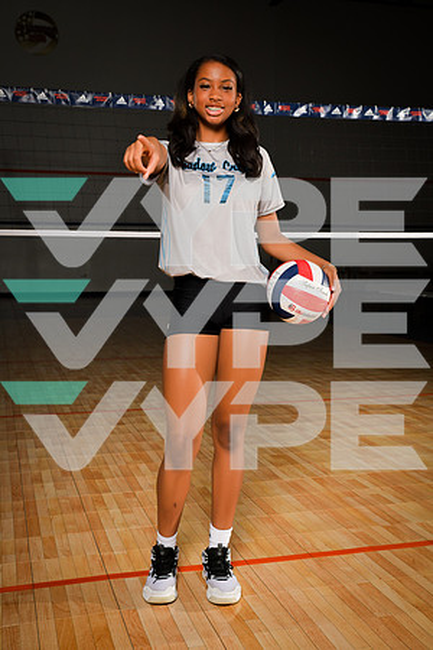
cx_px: 216
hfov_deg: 30.5
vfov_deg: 44.5
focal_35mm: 44
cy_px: 325
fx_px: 794
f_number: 7.1
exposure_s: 1/320
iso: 1000
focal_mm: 44
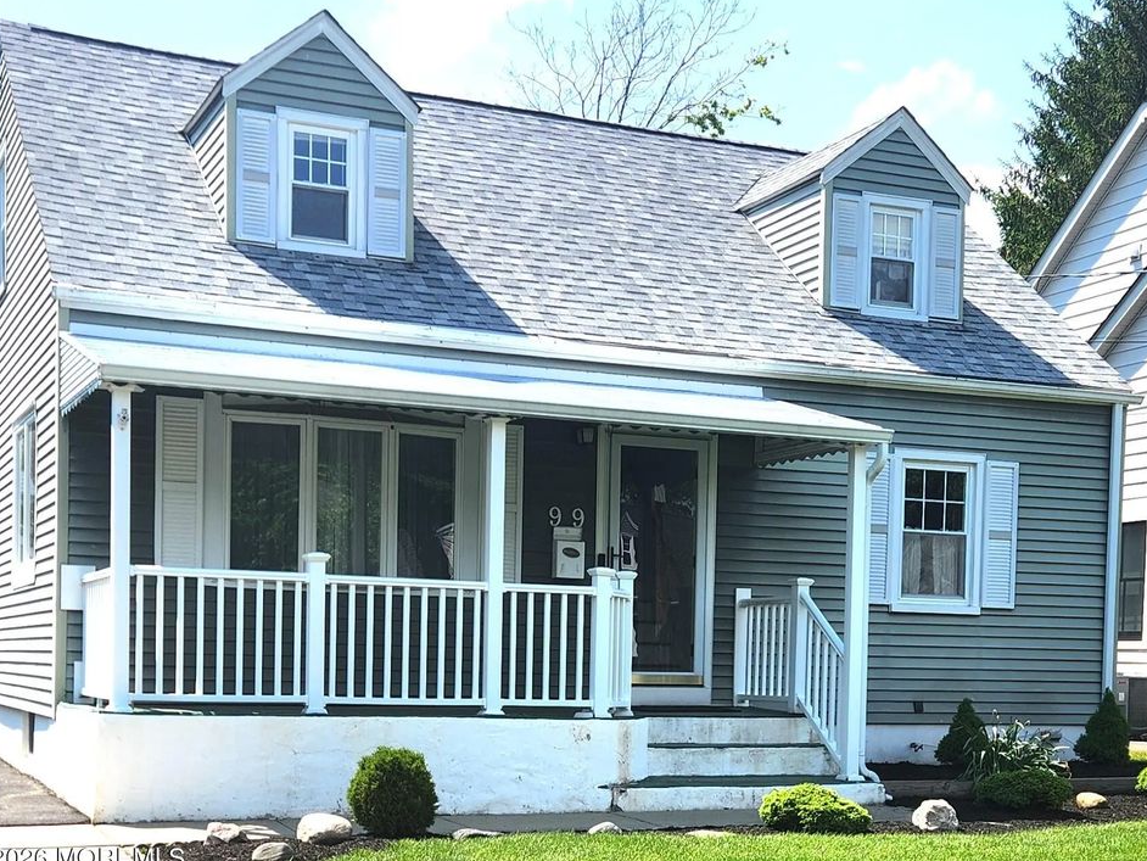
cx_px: 593
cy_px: 432
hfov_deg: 69.4
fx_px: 829
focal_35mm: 25
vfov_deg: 54.9
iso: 20
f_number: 1.8
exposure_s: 1/2071
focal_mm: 5.4
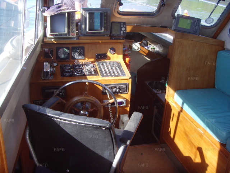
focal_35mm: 39
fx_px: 259
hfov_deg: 47.9
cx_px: 115
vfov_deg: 36.8
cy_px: 86
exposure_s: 1/125
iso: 80
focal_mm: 6.6
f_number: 3.5
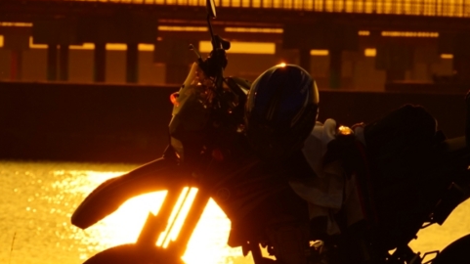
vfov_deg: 2.3
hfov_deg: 4.1
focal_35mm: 523
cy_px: 132
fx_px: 6515
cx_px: 358
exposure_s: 1/400
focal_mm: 200
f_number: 11
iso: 100
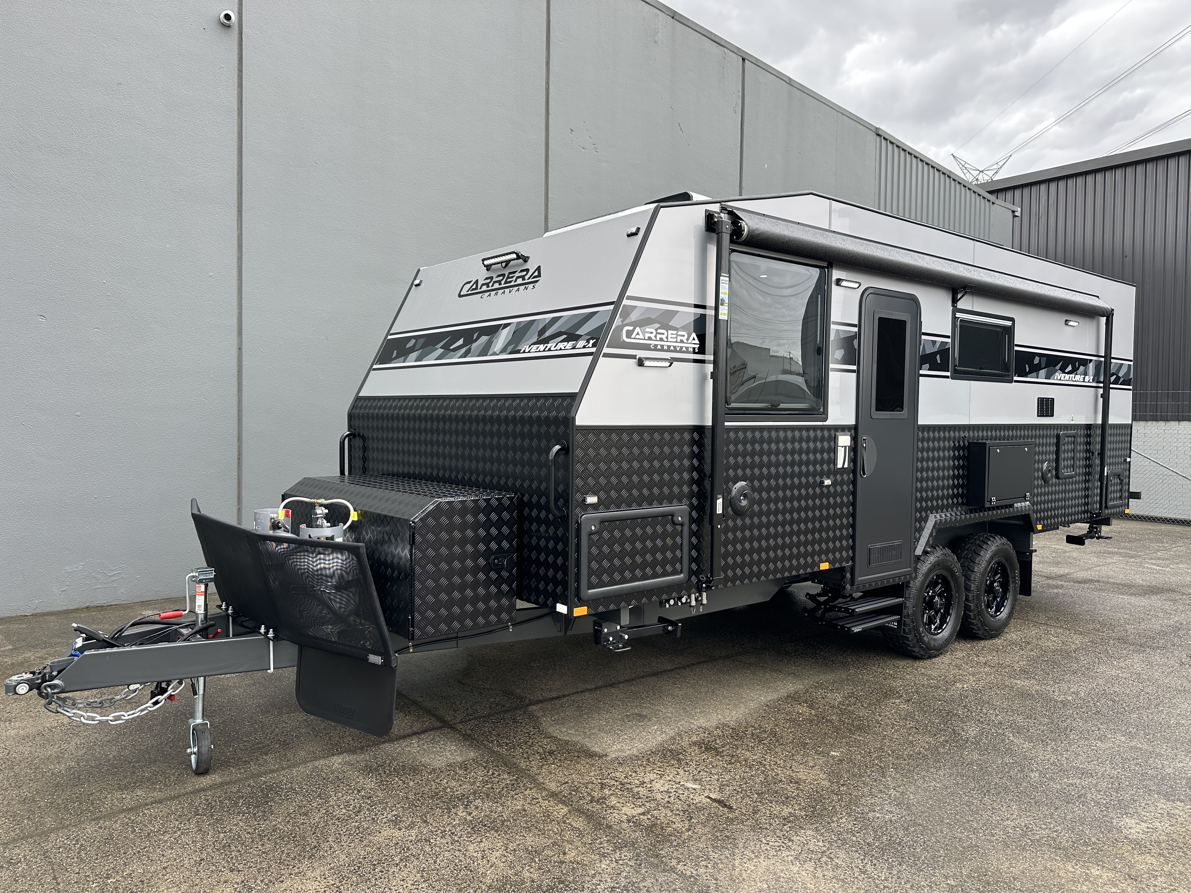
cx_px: 596
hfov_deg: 71.6
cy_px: 446
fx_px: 826
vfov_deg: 56.8
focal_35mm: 24
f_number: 1.78
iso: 80
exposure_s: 1/564
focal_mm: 6.86
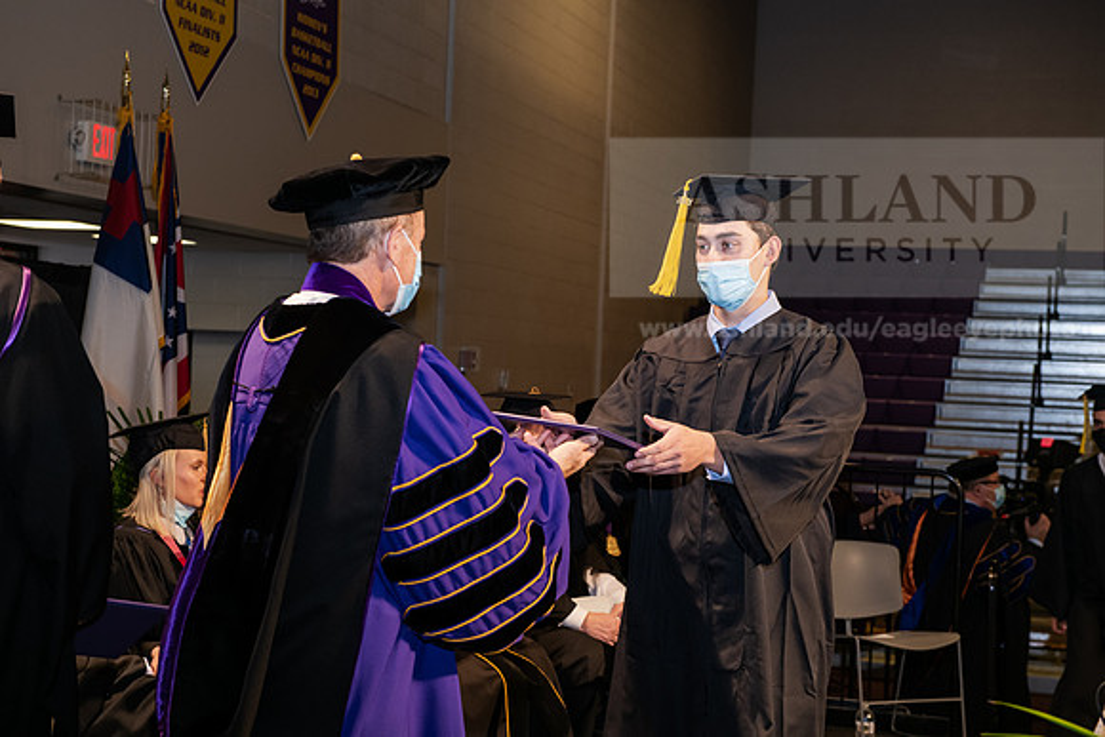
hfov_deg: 32.4
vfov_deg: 21.9
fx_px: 1903
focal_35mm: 62
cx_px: 552
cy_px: 368
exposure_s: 1/200
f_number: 6.3
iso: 1600
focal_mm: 62
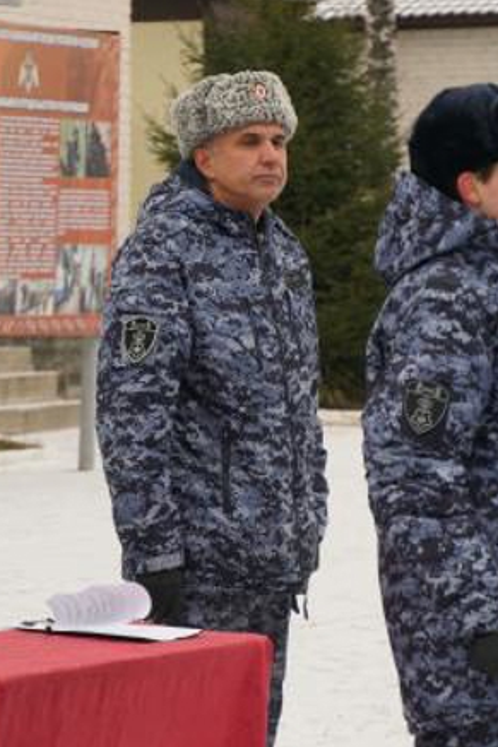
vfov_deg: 9.2
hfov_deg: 6.1
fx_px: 4648
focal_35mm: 224
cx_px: 205
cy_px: 407
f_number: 5.6
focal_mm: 87
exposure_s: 1/160
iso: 320
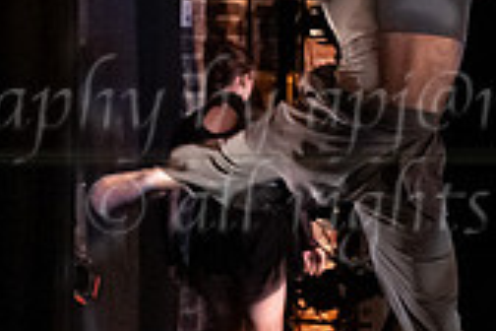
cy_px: 74
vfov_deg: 5.4
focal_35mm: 255
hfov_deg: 8.1
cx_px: 343
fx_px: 3513
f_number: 4
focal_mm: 65
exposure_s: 1/160
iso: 6400
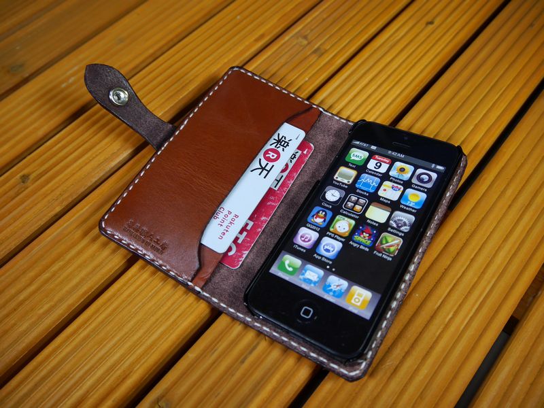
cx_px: 272
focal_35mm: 30
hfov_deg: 60.0
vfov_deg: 46.8
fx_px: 471
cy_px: 204
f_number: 3.6
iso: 160
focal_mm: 15
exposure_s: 1/60
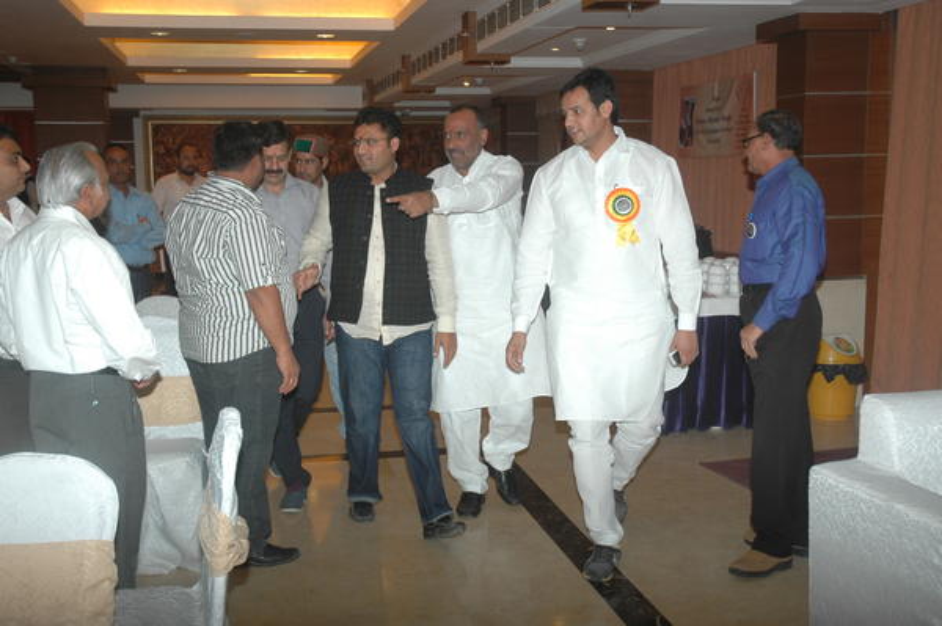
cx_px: 471
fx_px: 1137
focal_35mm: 44
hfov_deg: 45.0
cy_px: 313
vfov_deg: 30.8
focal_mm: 29
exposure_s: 1/60
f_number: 4.5
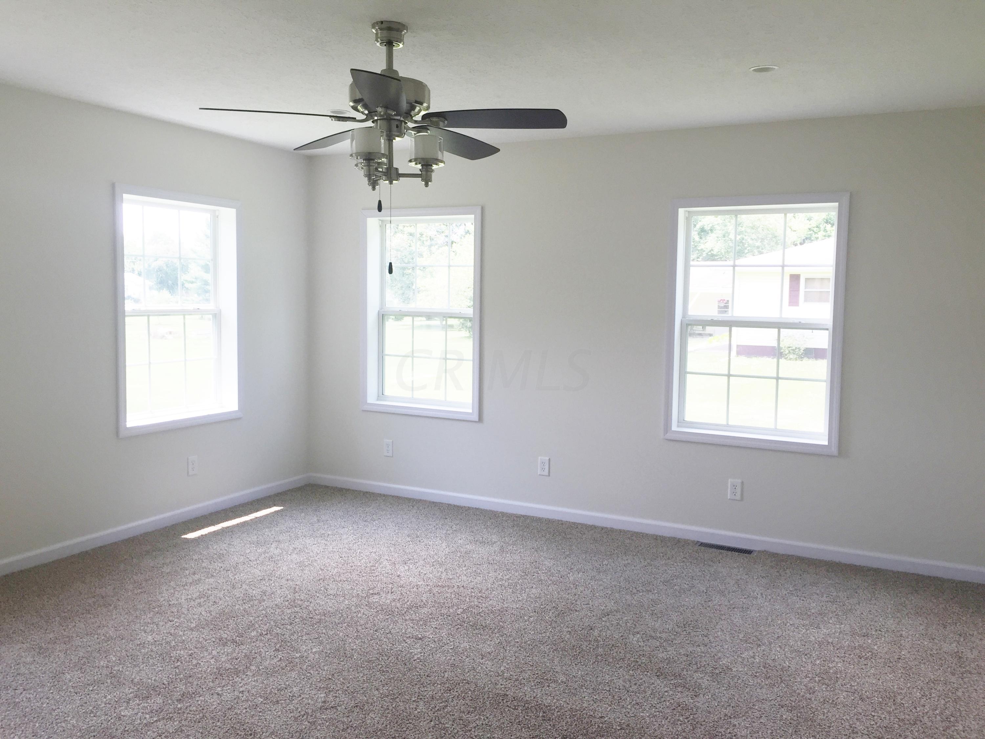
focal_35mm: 29
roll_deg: -1.2
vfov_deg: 48.2
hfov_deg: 61.7
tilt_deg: -3.5
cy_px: 370
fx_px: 825
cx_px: 492
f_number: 2.2
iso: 32
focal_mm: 4.15
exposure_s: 1/120
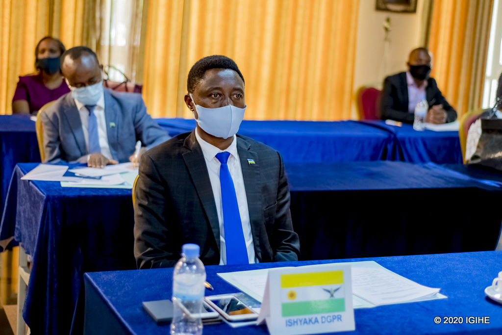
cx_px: 262
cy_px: 125
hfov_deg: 32.1
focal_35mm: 63
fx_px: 872
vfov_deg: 21.7
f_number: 2
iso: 800
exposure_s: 1/60
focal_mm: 50
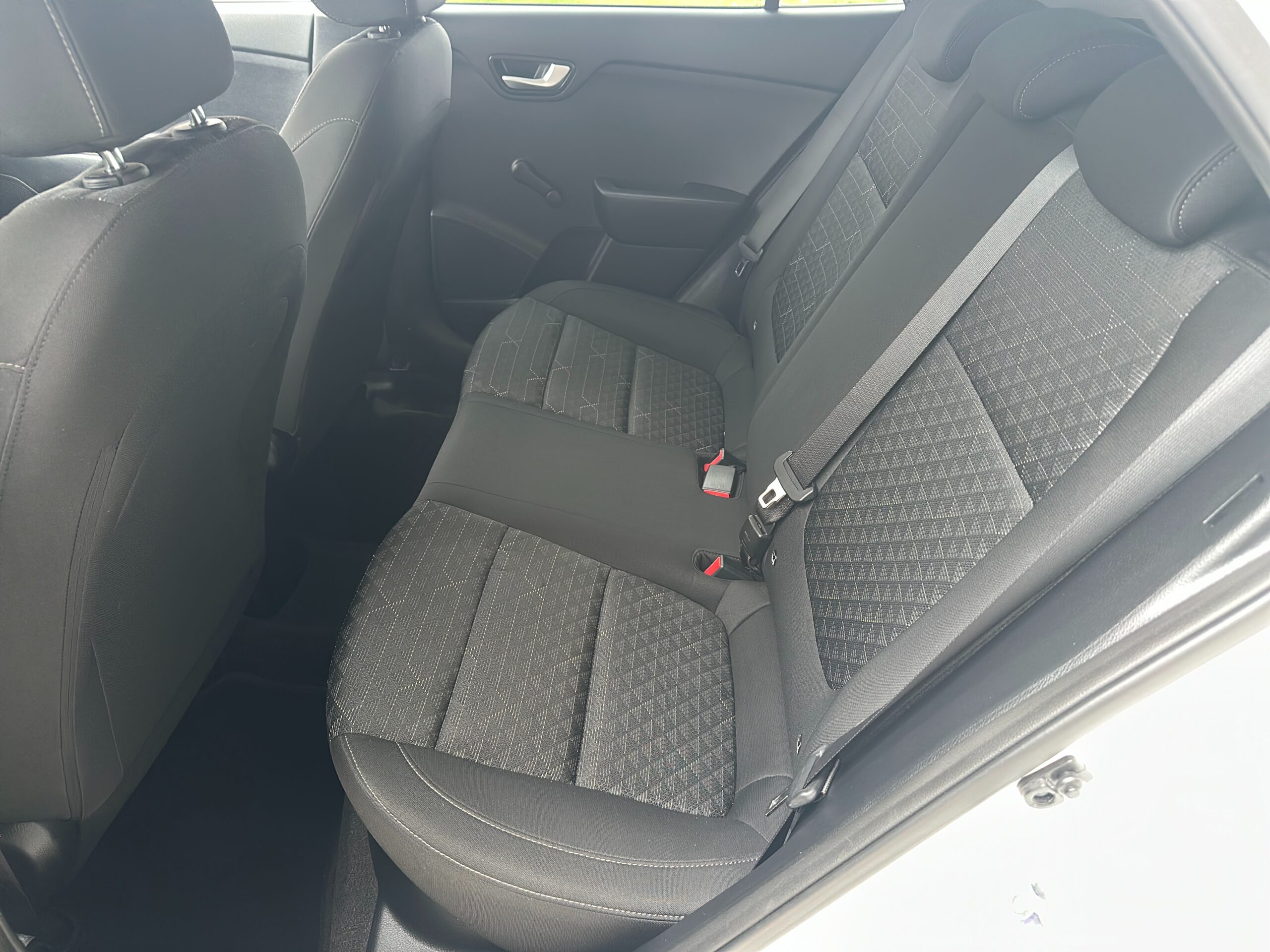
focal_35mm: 24
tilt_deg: -34.0
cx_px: 635
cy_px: 476
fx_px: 881
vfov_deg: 56.8
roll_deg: -4.7
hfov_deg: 71.6
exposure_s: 1/38.9
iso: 319
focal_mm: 6.86
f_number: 1.78
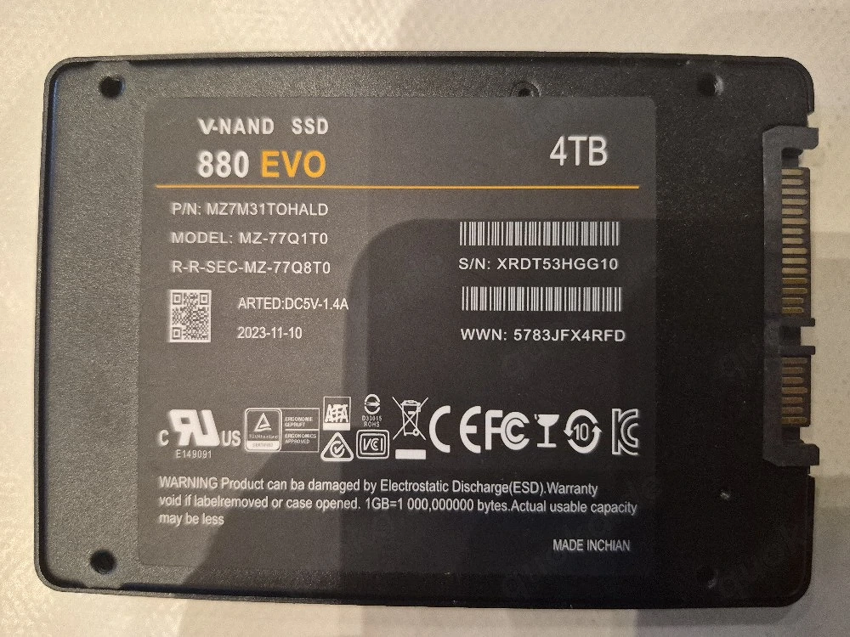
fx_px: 565
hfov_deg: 73.9
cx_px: 425
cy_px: 318
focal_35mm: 23
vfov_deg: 58.9
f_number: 1.8
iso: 1250
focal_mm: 5.4
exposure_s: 1/100
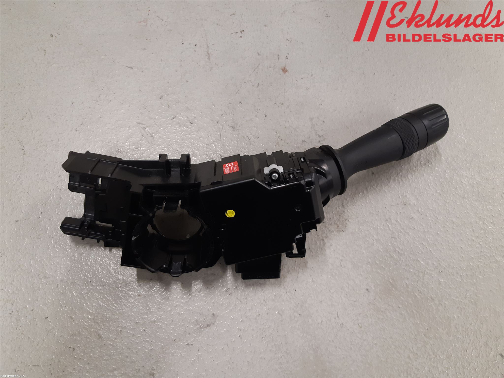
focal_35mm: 26
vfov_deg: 53.1
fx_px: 379
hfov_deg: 67.3
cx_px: 252
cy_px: 189
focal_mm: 3.93
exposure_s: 1/50
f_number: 1.7
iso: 125
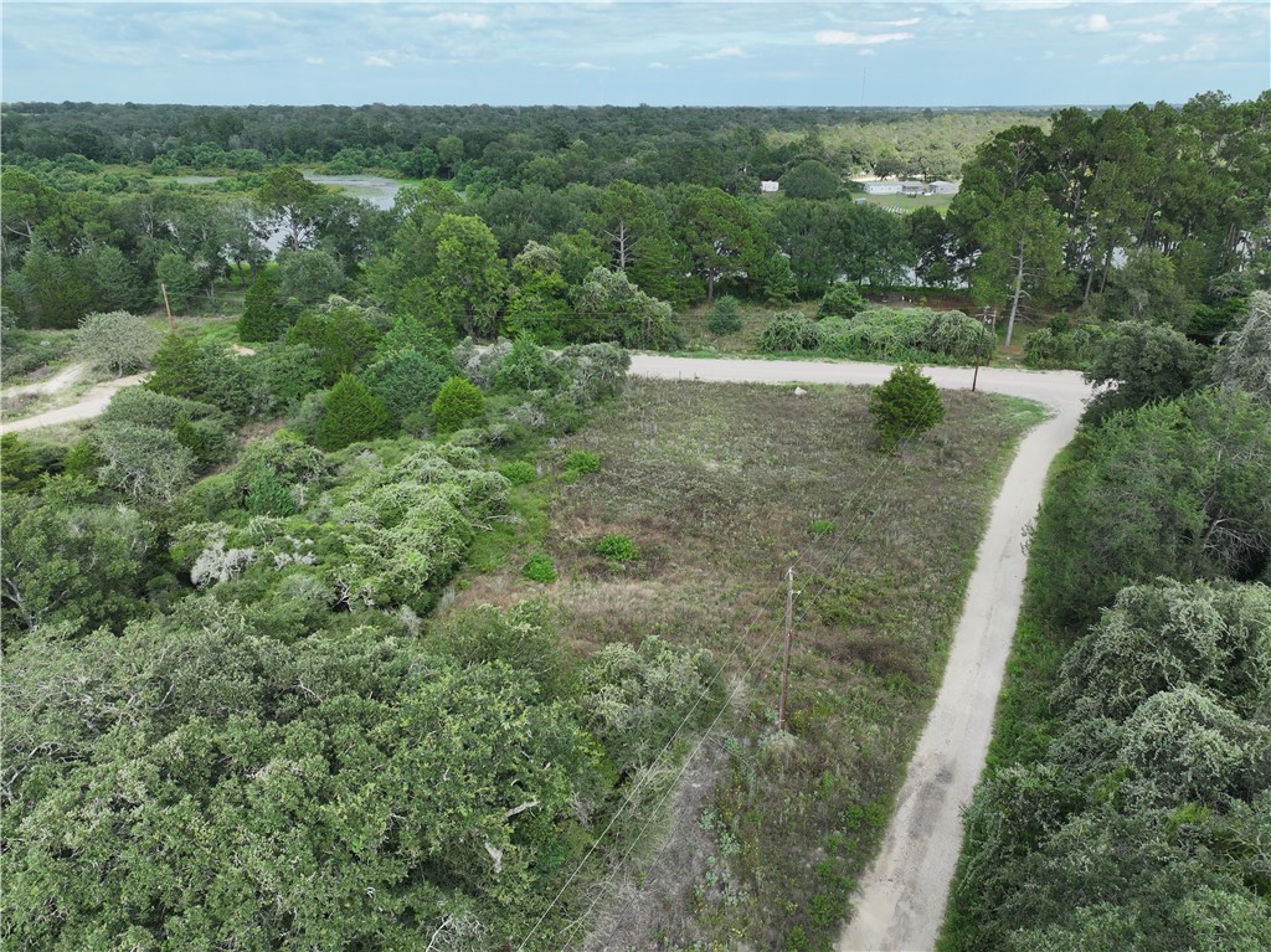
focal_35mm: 24
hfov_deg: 71.6
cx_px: 636
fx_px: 881
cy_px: 476
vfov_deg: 56.8
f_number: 2.8
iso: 160
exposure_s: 1/160
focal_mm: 12.29
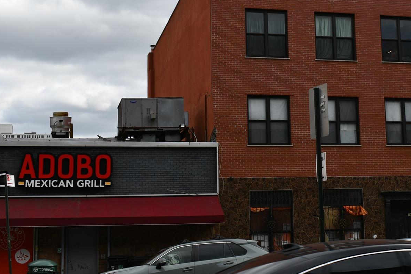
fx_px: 788
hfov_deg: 28.9
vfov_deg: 19.6
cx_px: 295
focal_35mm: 69
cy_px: 85
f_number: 8
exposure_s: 1/320
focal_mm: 27
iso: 100
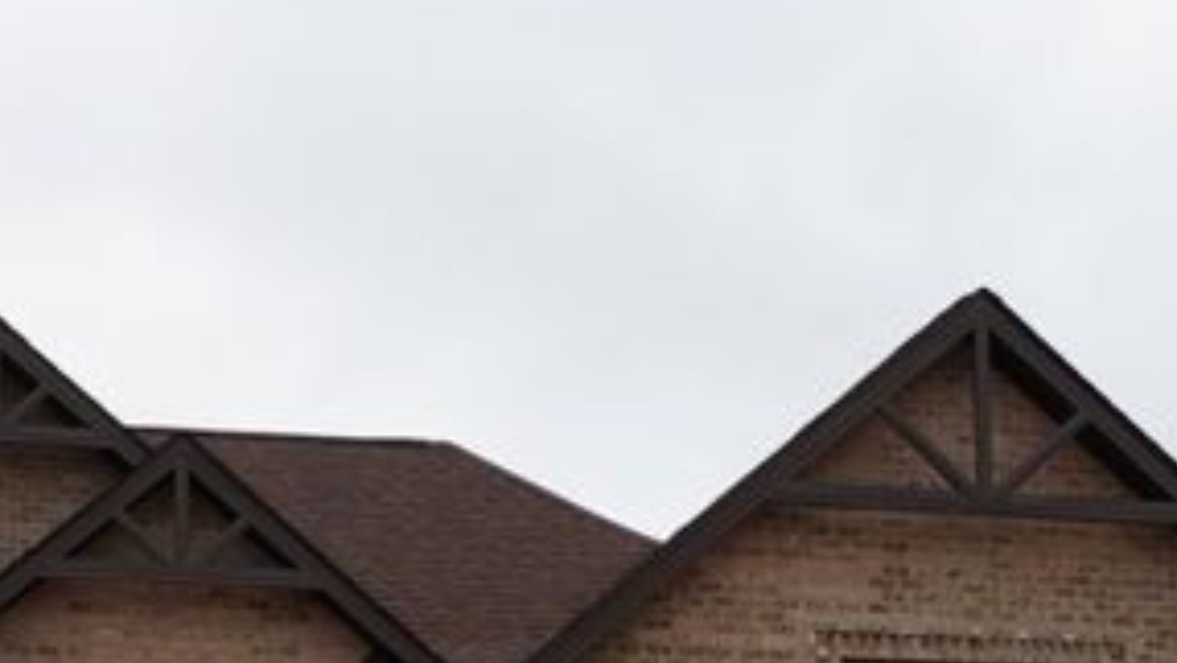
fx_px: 2809
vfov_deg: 12.7
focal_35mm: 90
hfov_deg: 23.5
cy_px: 1019
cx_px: 354
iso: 100
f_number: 9.5
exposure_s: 1/125
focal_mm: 16.6
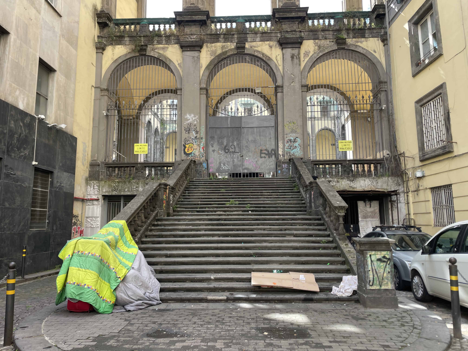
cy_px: 176
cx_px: 234
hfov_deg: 67.3
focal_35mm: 26
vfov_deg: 53.1
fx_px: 352
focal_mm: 4.2
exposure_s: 1/209
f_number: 1.6
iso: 32
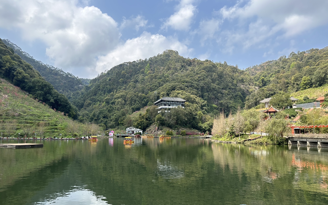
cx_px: 162
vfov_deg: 47.5
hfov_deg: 70.4
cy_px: 114
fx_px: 232
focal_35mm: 26
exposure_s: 1/1289
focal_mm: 6.86
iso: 80
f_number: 1.78
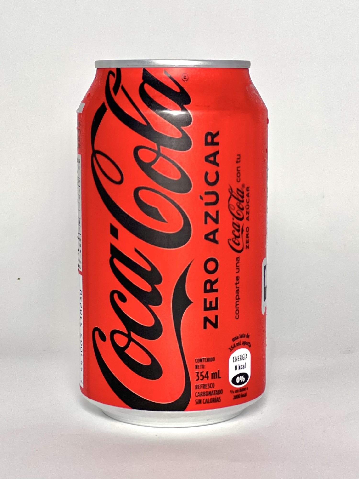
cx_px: 180
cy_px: 240
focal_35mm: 77
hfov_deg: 19.1
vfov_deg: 25.3
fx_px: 1065
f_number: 2.8
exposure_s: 1/120
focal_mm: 9
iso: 80
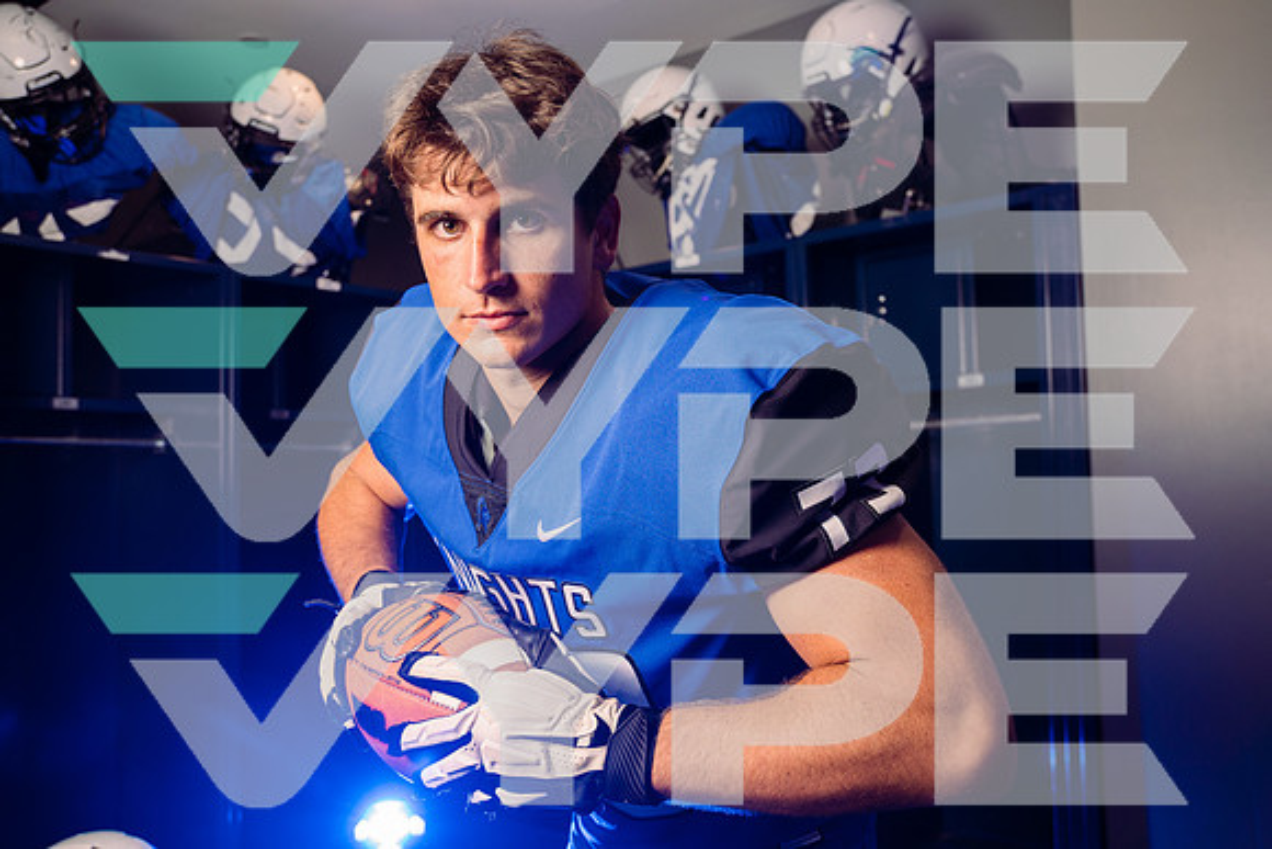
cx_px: 636
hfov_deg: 55.8
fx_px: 1202
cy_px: 424
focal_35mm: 34
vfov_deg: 38.9
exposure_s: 1/250
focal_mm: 34
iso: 320
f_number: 4.5
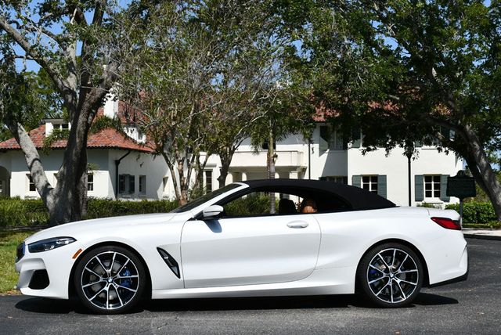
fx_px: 891
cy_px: 168
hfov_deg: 31.4
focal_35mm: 64
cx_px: 250
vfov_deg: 21.3
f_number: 10
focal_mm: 32
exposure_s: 1/400
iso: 100
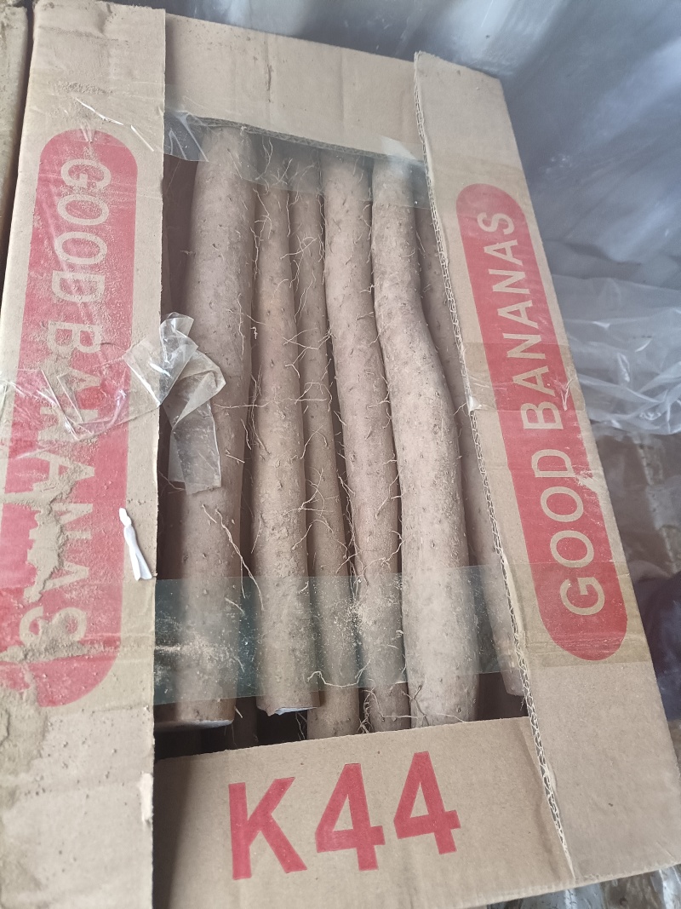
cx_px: 340
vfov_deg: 67.3
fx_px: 682
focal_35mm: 26
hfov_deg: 53.1
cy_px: 454
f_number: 1.8
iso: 1303
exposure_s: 1/100
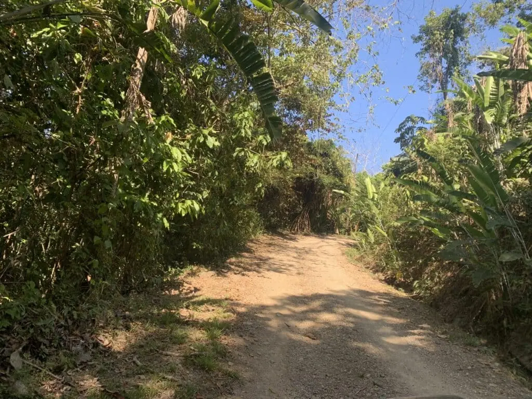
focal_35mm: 26
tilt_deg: +11.7
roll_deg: -5.5
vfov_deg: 53.1
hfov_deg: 67.3
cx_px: 266
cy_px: 200
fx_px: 400
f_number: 1.8
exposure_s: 1/426
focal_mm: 4.25
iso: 25
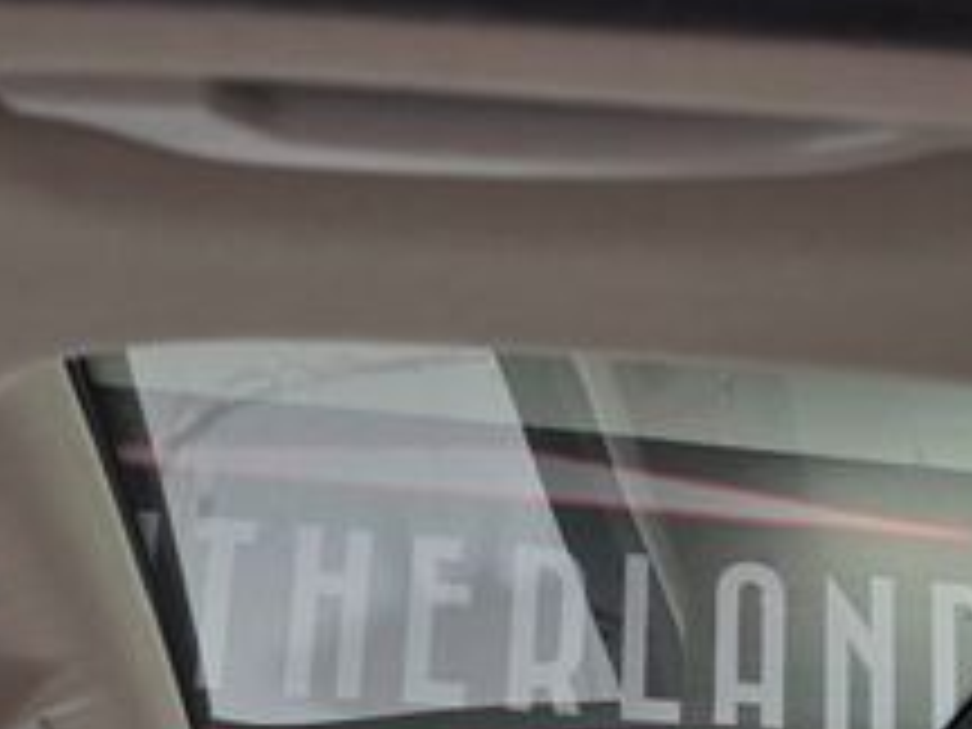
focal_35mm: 68
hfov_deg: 28.3
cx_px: 666
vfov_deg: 20.7
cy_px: 770
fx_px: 1909
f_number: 1.7
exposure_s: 1/120
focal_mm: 6.3
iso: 320
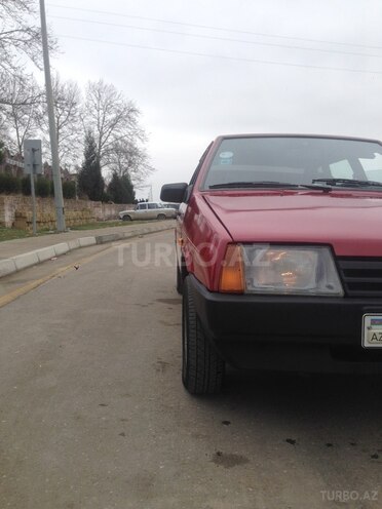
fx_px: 486
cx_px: 191
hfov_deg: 42.9
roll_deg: +0.1
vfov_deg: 55.4
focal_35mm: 33
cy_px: 254
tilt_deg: +0.5
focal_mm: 4.12
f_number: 2.4
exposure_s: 1/452
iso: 50
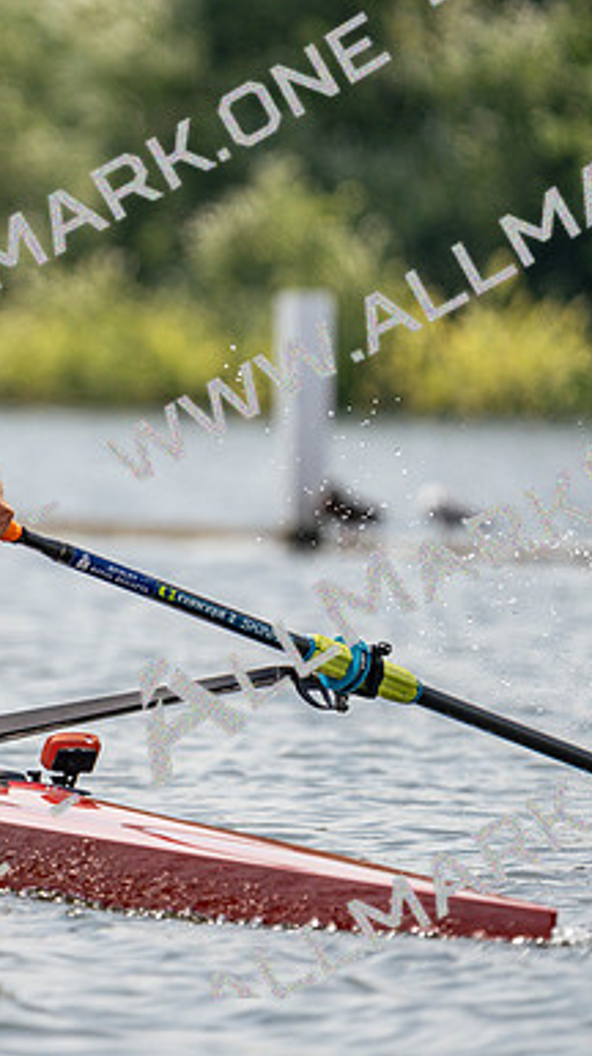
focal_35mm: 708
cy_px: 528
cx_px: -96
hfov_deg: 1.7
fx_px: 19797
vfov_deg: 3.1
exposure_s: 1/1600
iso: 200
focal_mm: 448
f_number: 6.3
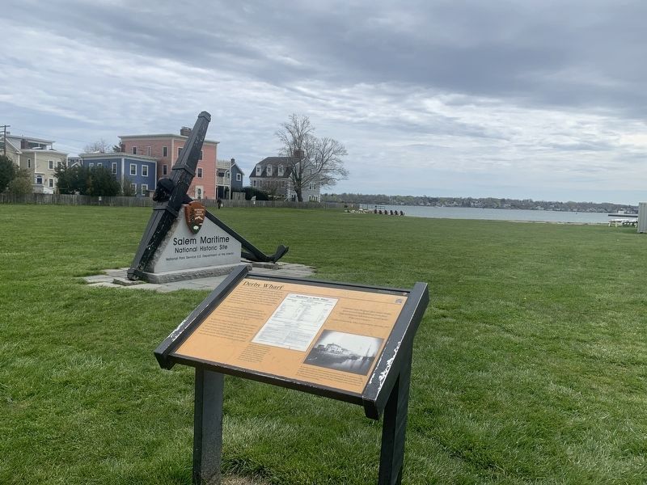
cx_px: 324
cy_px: 242
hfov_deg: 67.3
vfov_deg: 53.1
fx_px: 486
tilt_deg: -5.8
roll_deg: -1.6
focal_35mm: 26
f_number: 1.8
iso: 25
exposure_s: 1/3289
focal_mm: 4.25
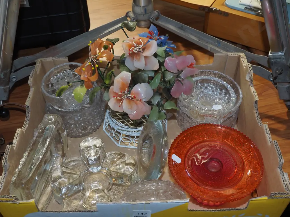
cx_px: 146
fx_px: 327
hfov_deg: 47.9
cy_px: 108
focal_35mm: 39
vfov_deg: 36.8
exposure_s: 1/60
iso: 1600
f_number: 5.6
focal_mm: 19
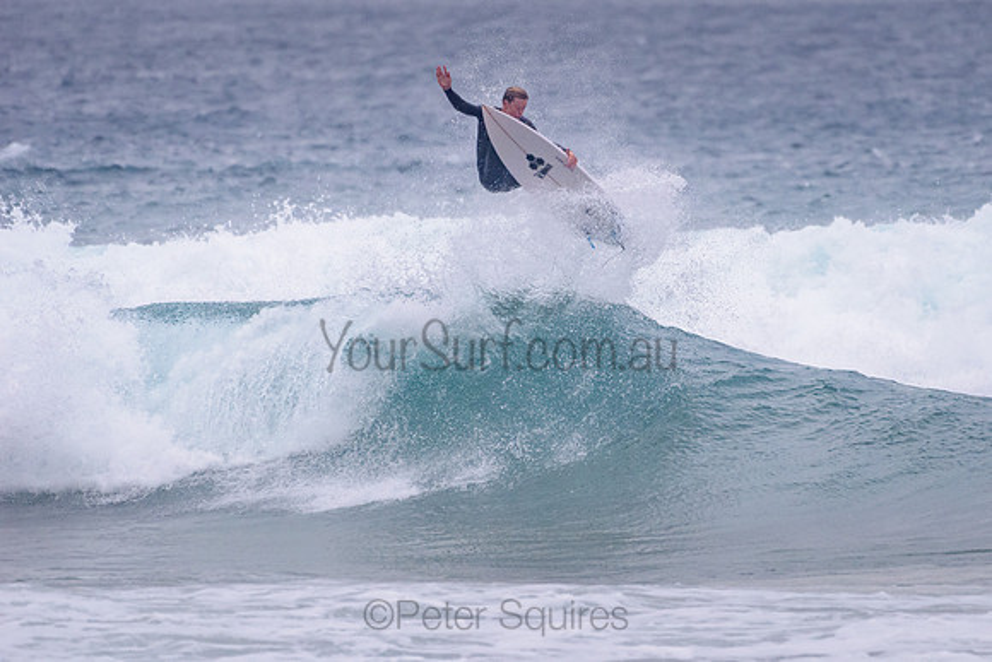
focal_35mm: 613
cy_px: 288
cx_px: 608
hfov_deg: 3.4
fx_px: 16893
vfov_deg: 2.2
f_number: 5.6
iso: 1600
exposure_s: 1/2000
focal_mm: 500
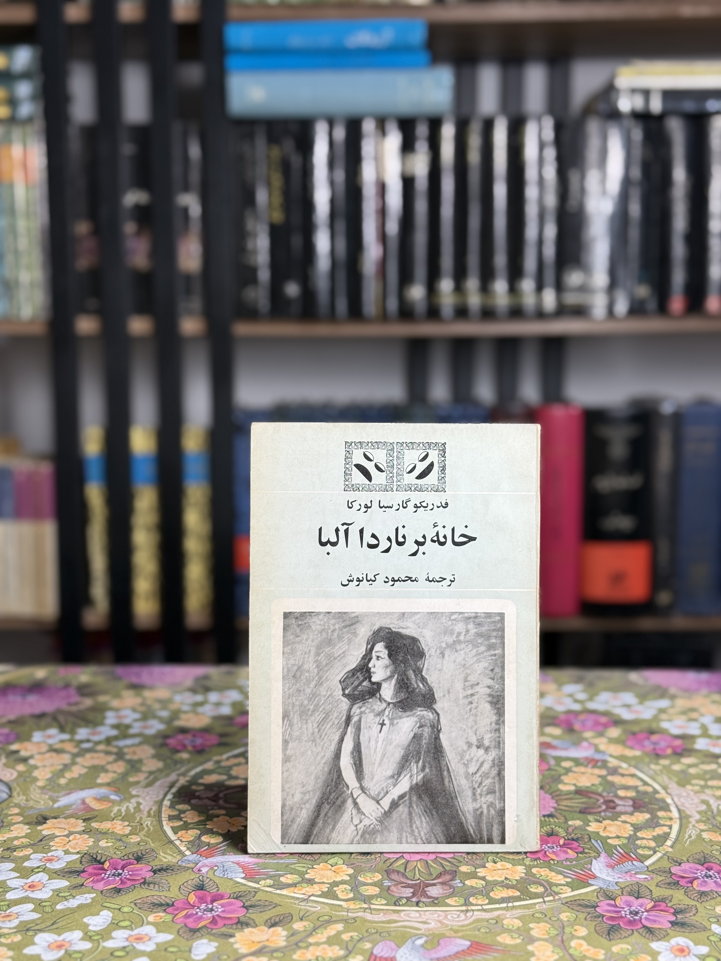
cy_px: 480
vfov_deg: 39.7
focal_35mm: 48
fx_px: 1333
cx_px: 360
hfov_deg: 30.3
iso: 80
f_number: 1.78
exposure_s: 1/100
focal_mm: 6.76
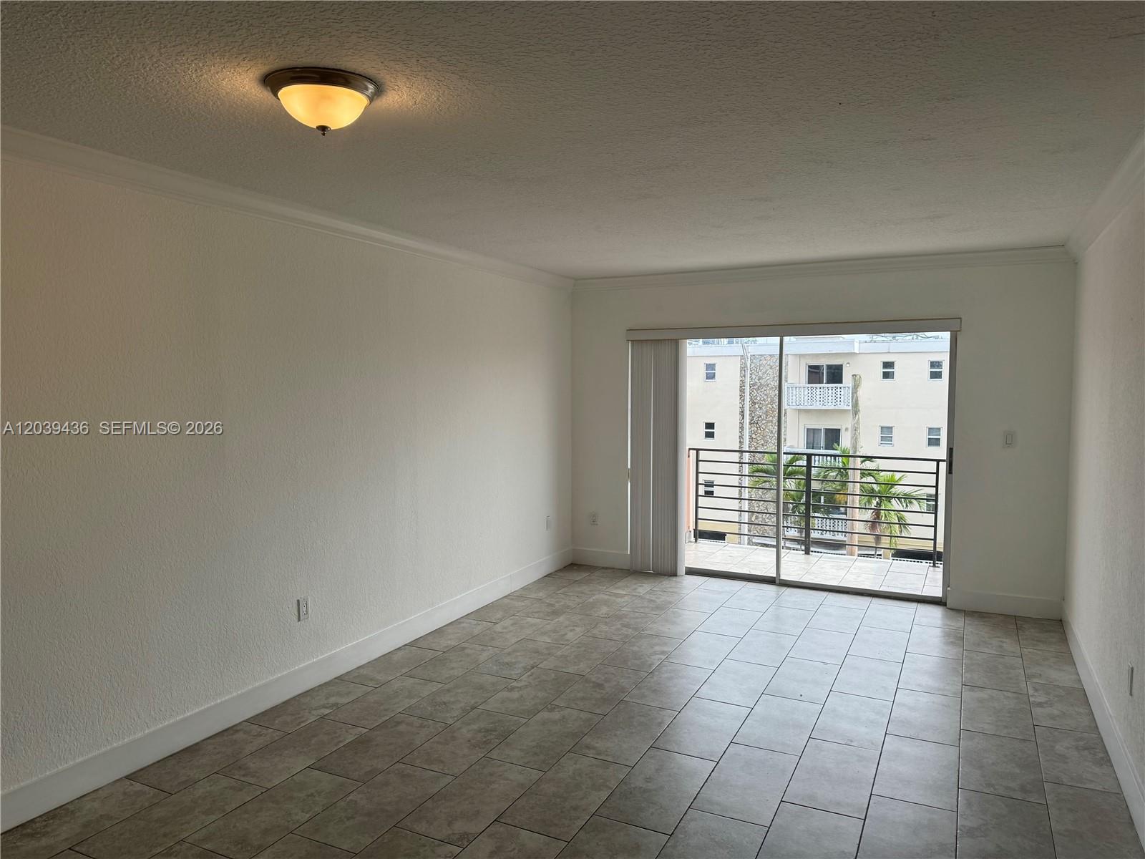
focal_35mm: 24
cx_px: 572
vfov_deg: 56.8
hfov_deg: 71.6
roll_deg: +0.1
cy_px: 430
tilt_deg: -3.3
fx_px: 794
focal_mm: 6.76
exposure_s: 1/802
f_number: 1.78
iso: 80
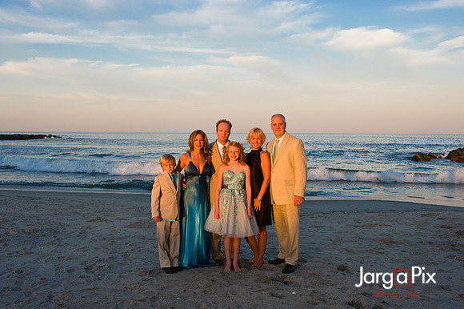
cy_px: 154
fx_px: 451
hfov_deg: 54.5
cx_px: 232
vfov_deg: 37.8
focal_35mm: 35
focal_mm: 35
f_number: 8
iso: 200
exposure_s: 1/160
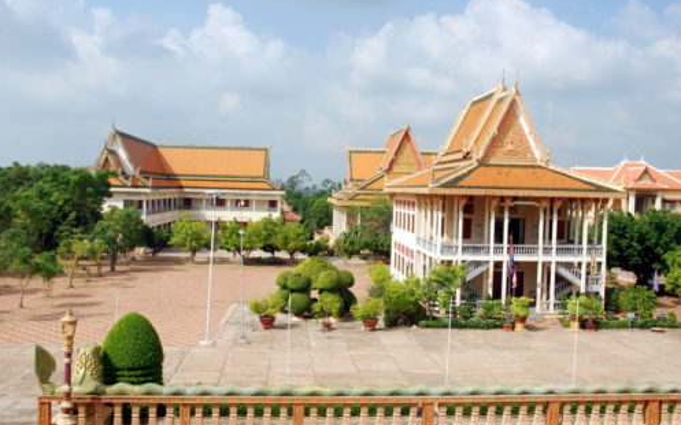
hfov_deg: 52.8
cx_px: 341
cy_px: 221
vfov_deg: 34.4
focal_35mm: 37
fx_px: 686
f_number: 16
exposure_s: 1/60
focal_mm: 24
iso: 100
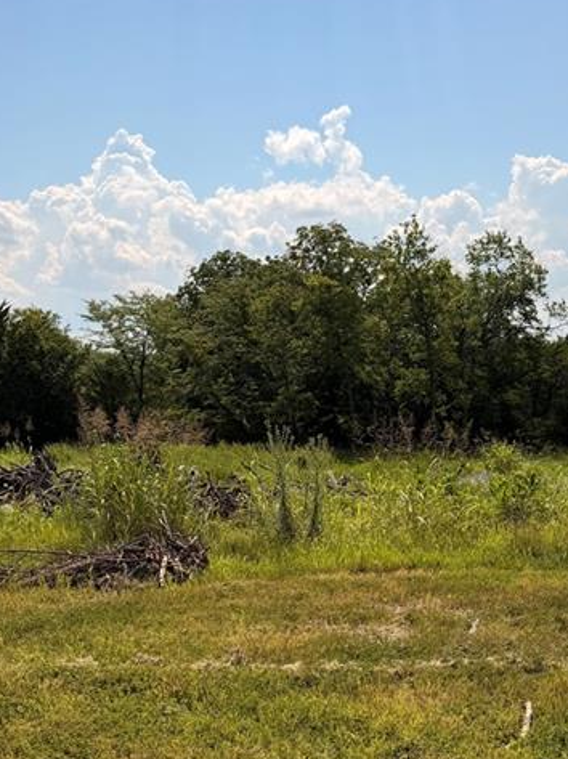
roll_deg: +2.1
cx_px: 297
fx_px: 854
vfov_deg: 47.0
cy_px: 517
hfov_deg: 36.8
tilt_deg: -10.6
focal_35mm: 39
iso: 80
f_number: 1.78
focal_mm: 6.76
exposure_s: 1/10309
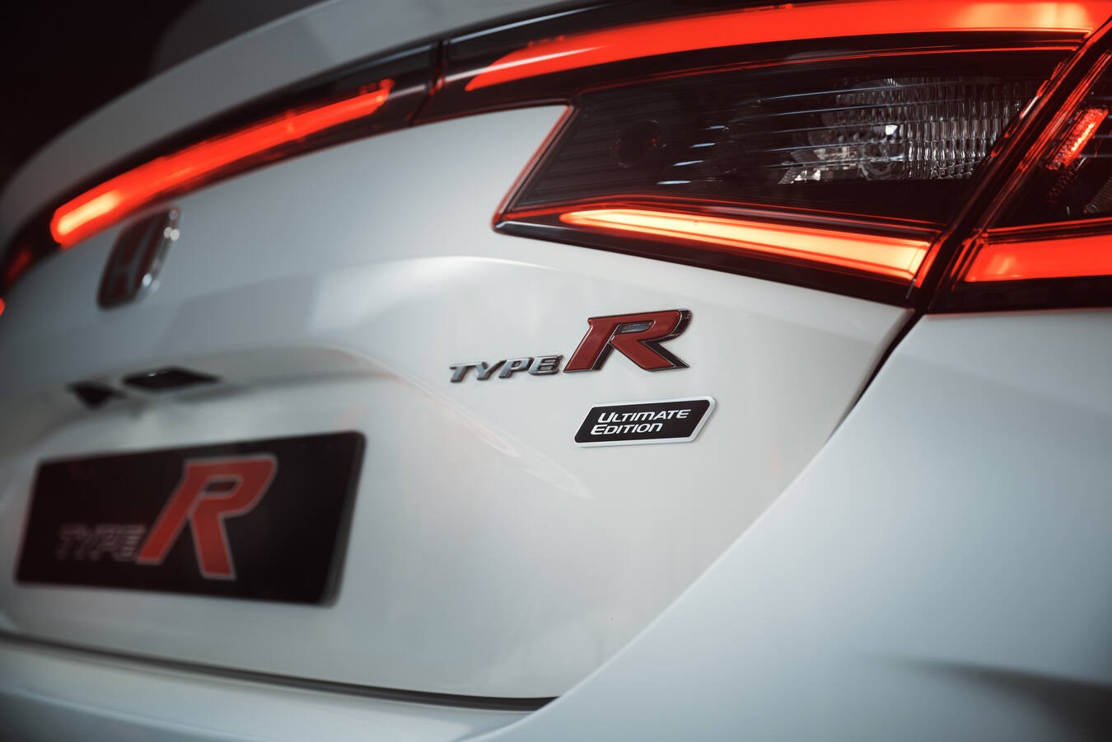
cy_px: 371
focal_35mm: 43
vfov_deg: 31.2
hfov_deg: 45.4
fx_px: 1328
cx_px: 556
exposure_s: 1/25
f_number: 2.8
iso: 200
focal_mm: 43
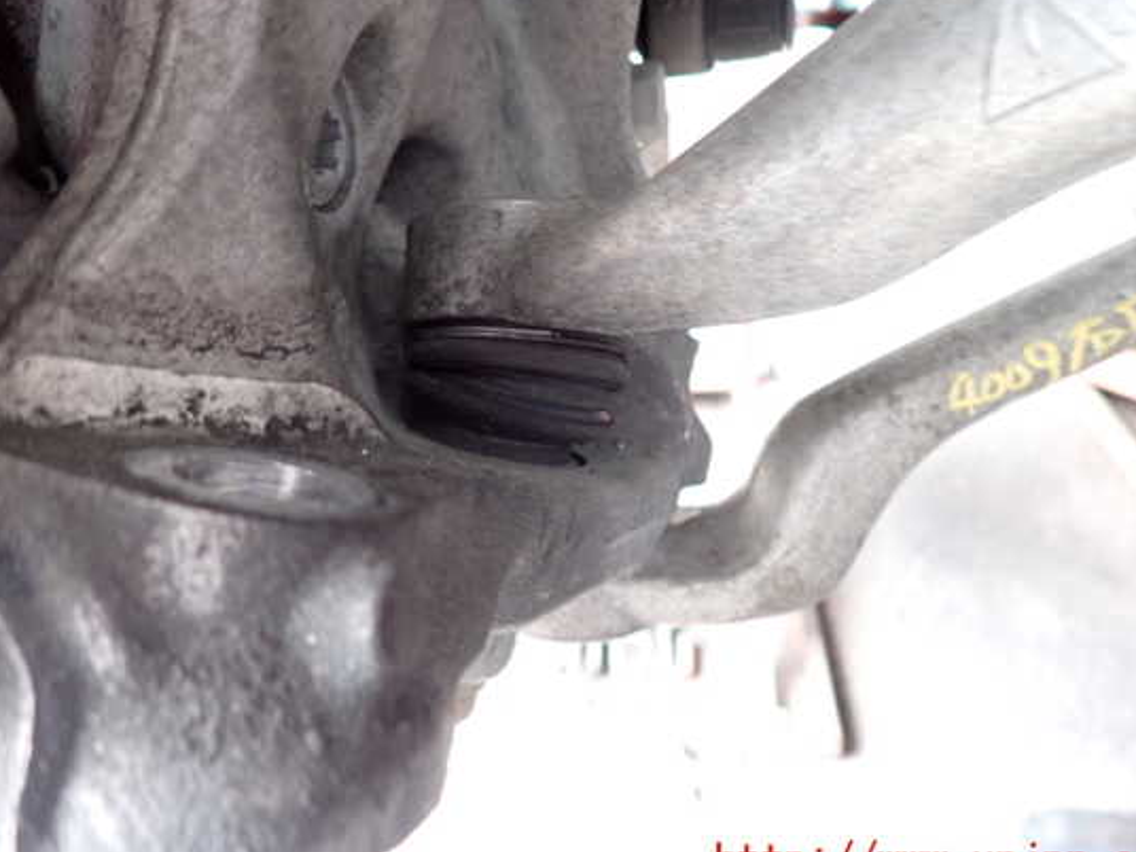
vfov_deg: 49.7
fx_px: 919
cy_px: 413
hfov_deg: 63.4
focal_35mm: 28
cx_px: 557
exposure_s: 1/30
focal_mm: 4.5
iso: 250
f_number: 2
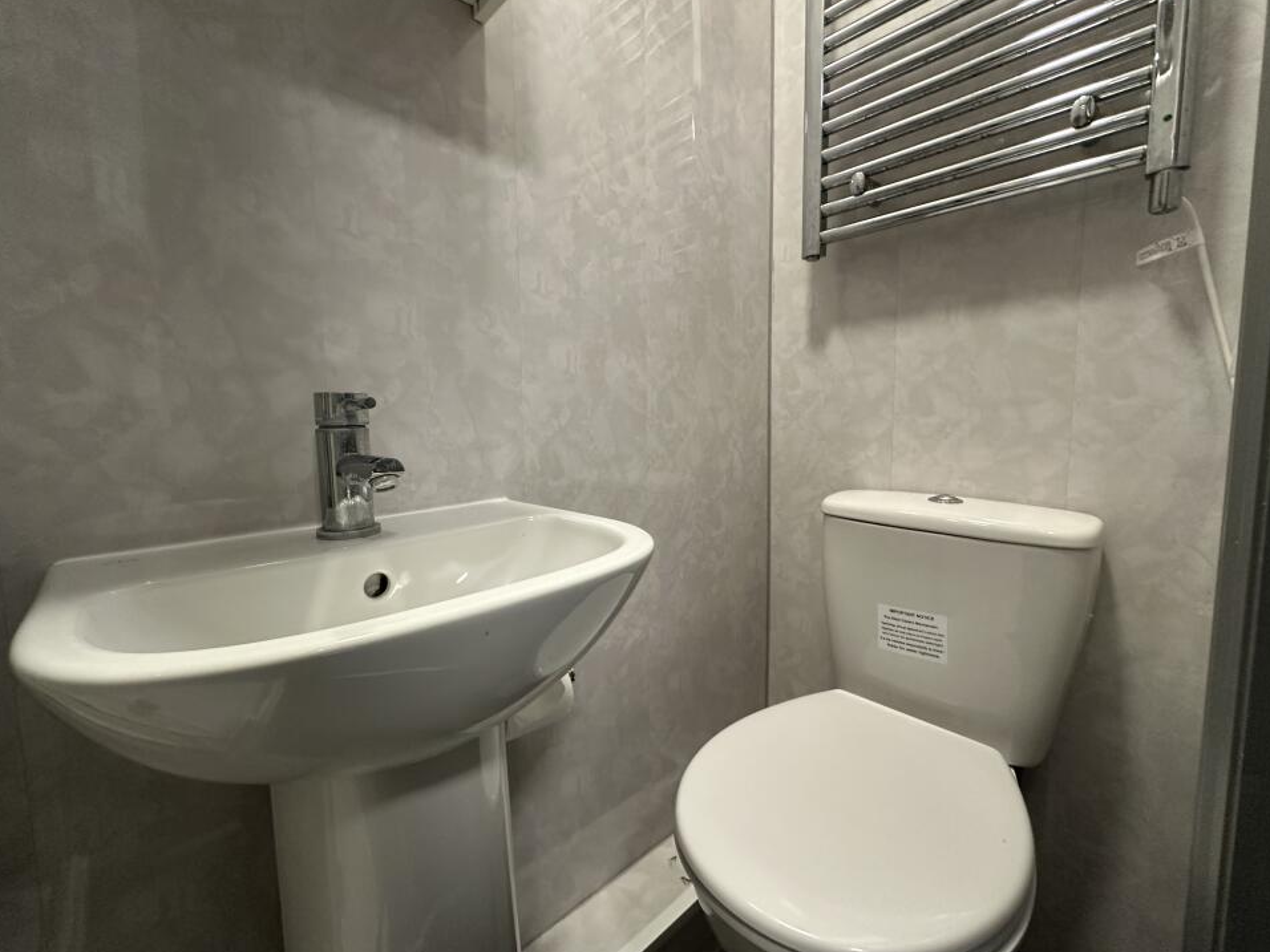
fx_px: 550
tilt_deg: -8.1
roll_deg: +2.0
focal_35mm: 15
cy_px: 473
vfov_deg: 81.7
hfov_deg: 98.1
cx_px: 607
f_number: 2.2
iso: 250
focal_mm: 2.22
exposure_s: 1/50
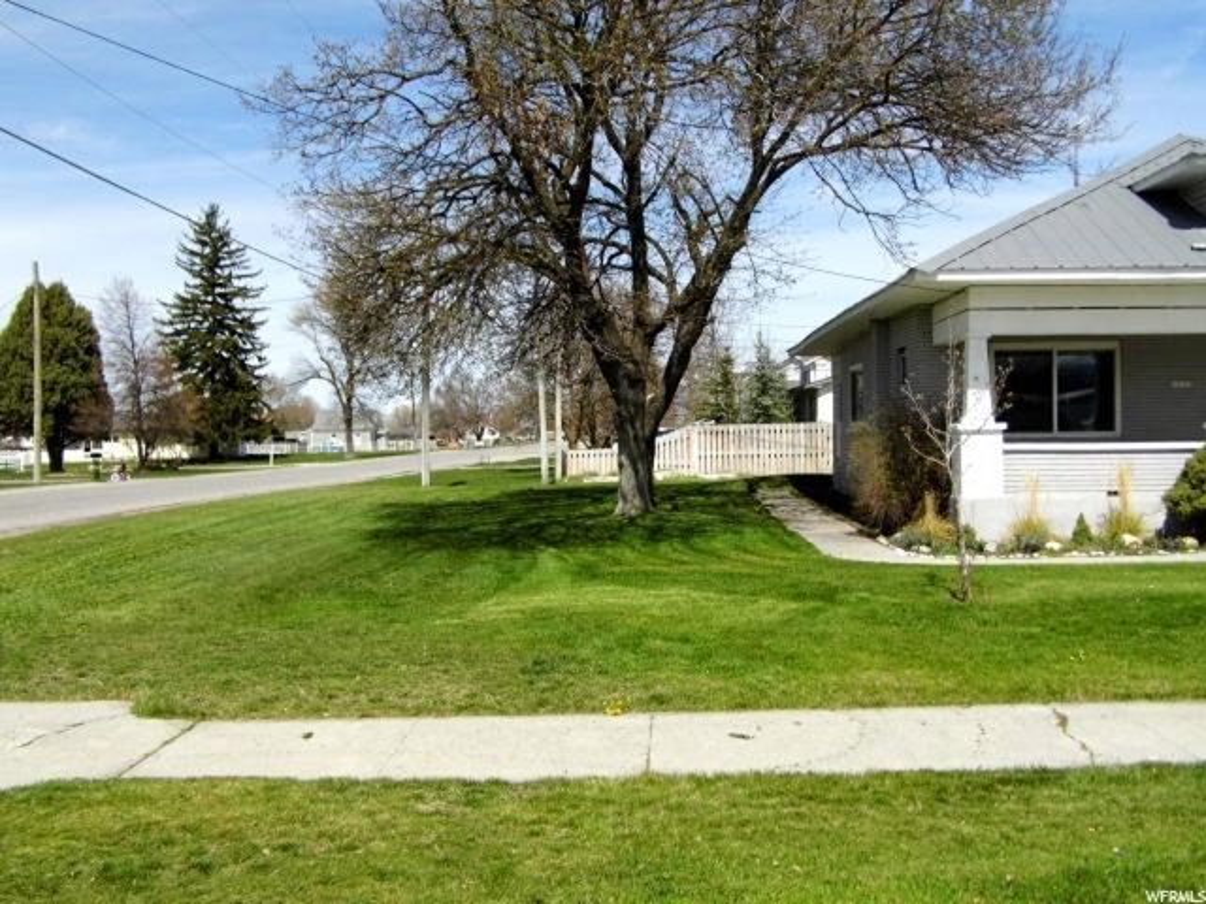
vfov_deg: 41.8
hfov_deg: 54.0
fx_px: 1185
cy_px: 452
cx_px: 603
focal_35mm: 34
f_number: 9.6
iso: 100
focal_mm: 6.11
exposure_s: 1/181
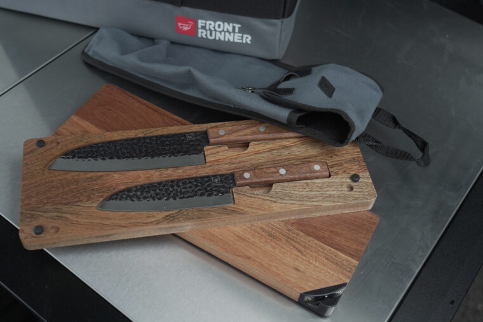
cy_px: 161
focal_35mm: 42
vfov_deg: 31.9
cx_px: 242
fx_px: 563
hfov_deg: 46.4
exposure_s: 1/250
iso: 500
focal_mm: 42
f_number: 4
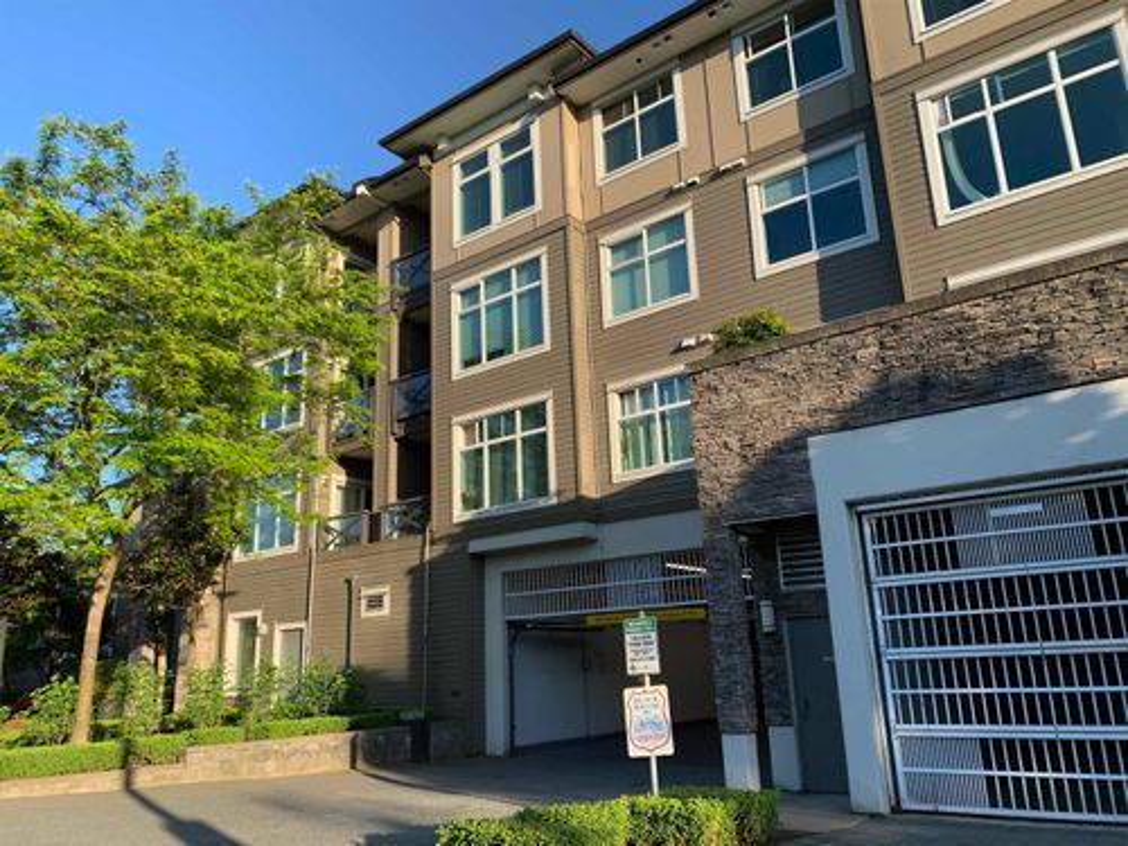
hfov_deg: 67.3
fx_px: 847
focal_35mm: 26
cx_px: 564
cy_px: 423
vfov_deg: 53.1
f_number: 1.8
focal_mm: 4.25
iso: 25
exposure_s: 1/669
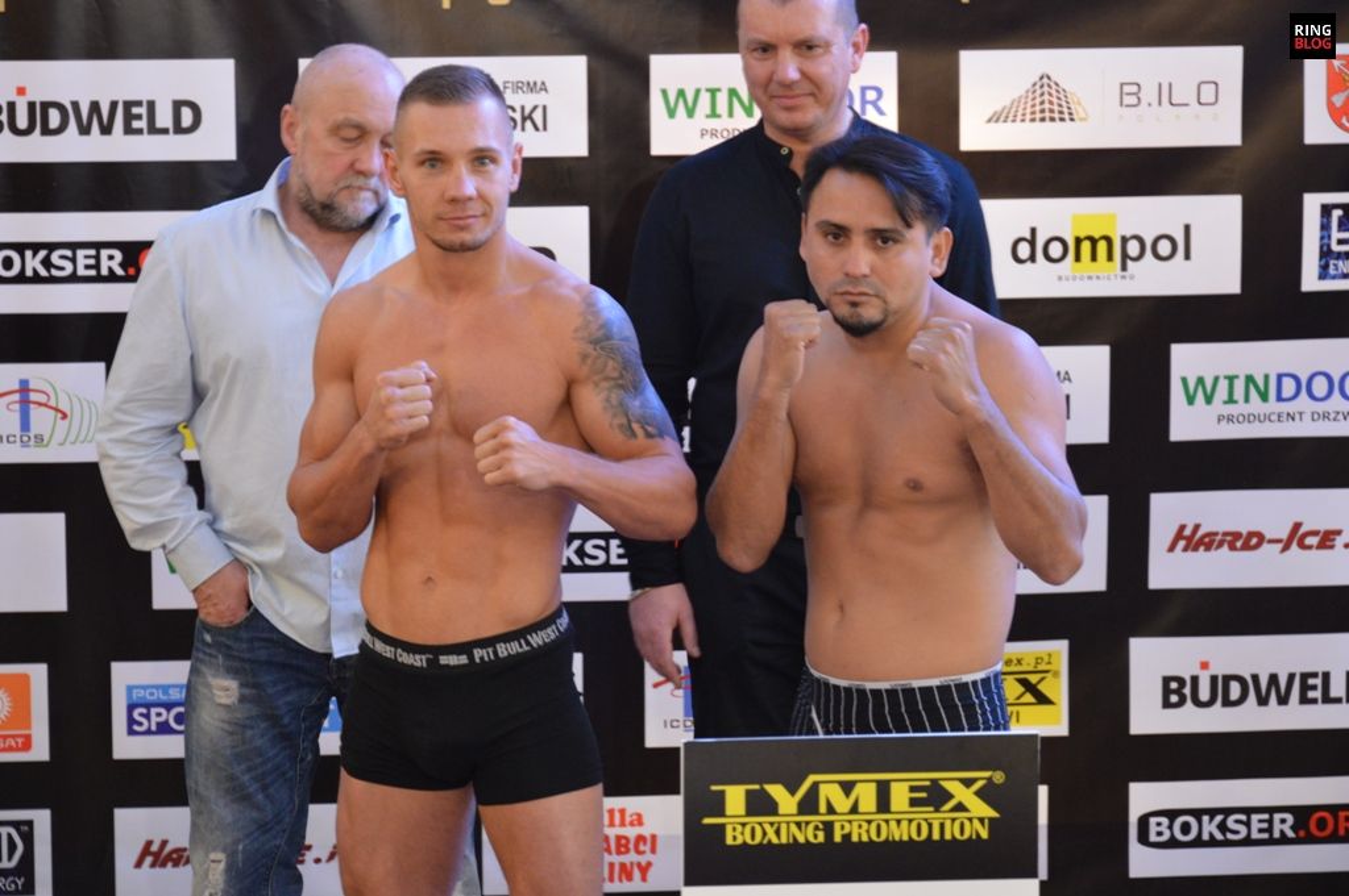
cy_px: 448
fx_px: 4774
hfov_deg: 16.1
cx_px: 674
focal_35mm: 128
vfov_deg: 10.7
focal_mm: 85
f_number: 5.6
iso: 1600
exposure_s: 1/13
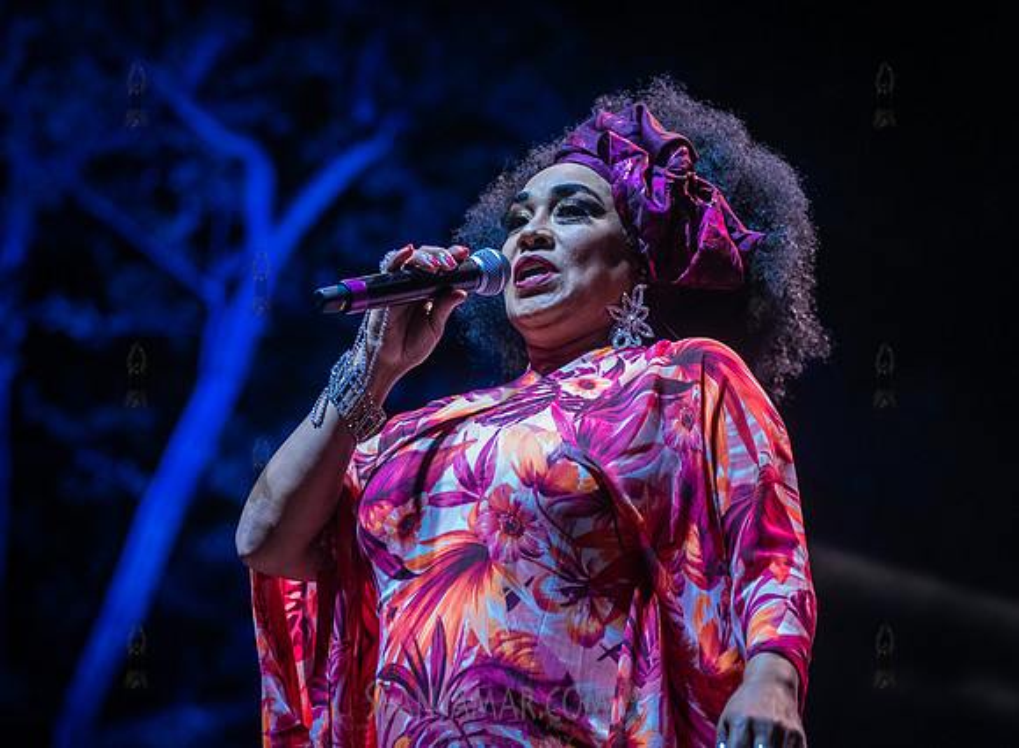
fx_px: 3739
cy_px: 335
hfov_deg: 15.5
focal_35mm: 128
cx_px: 559
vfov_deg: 11.4
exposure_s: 1/500
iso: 4000
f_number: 3.5
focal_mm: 100
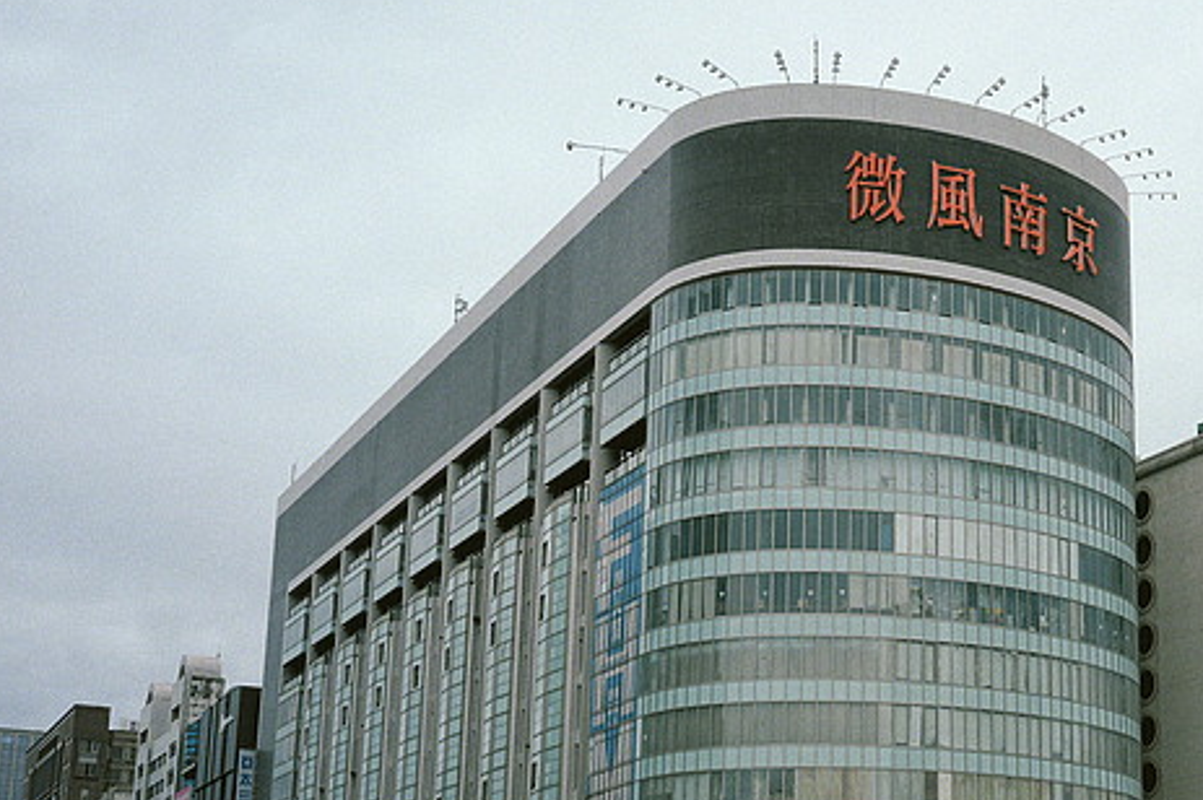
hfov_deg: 33.1
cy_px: 618
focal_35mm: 59
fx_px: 1970
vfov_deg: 22.7
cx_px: 938
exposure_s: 1/400
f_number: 5
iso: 200
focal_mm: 35
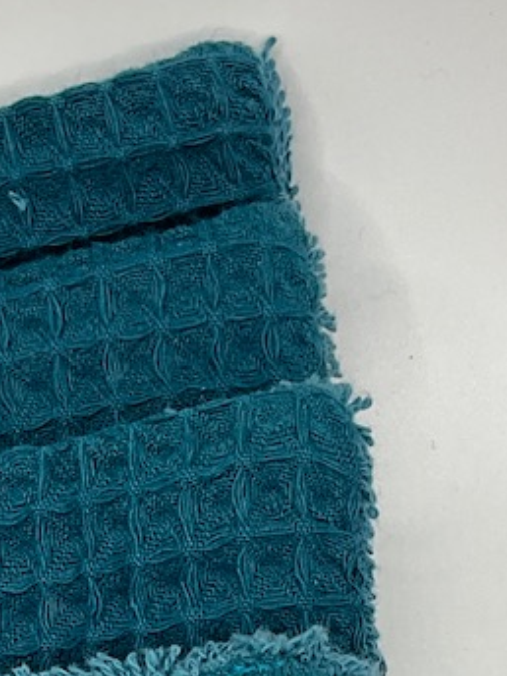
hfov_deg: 13.7
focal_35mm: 108
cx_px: 175
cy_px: 1075
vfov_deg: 16.3
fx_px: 2109
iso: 20
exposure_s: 1/122
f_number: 1.8
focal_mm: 3
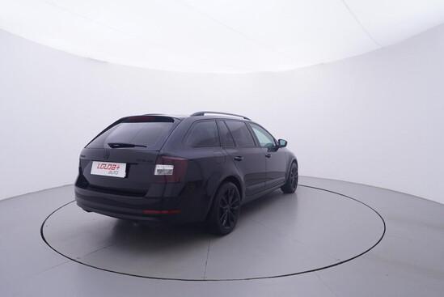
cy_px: 148
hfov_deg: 77.3
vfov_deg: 56.2
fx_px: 278
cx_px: 222
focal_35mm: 22
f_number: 5
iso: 200
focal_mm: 15
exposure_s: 1/80
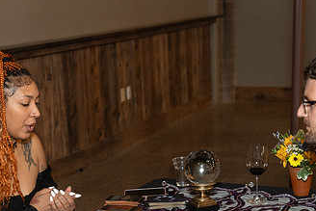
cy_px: 176
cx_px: 147
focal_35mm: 85
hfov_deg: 23.9
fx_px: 746
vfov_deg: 16.0
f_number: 4
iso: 1600
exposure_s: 1/100
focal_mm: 48
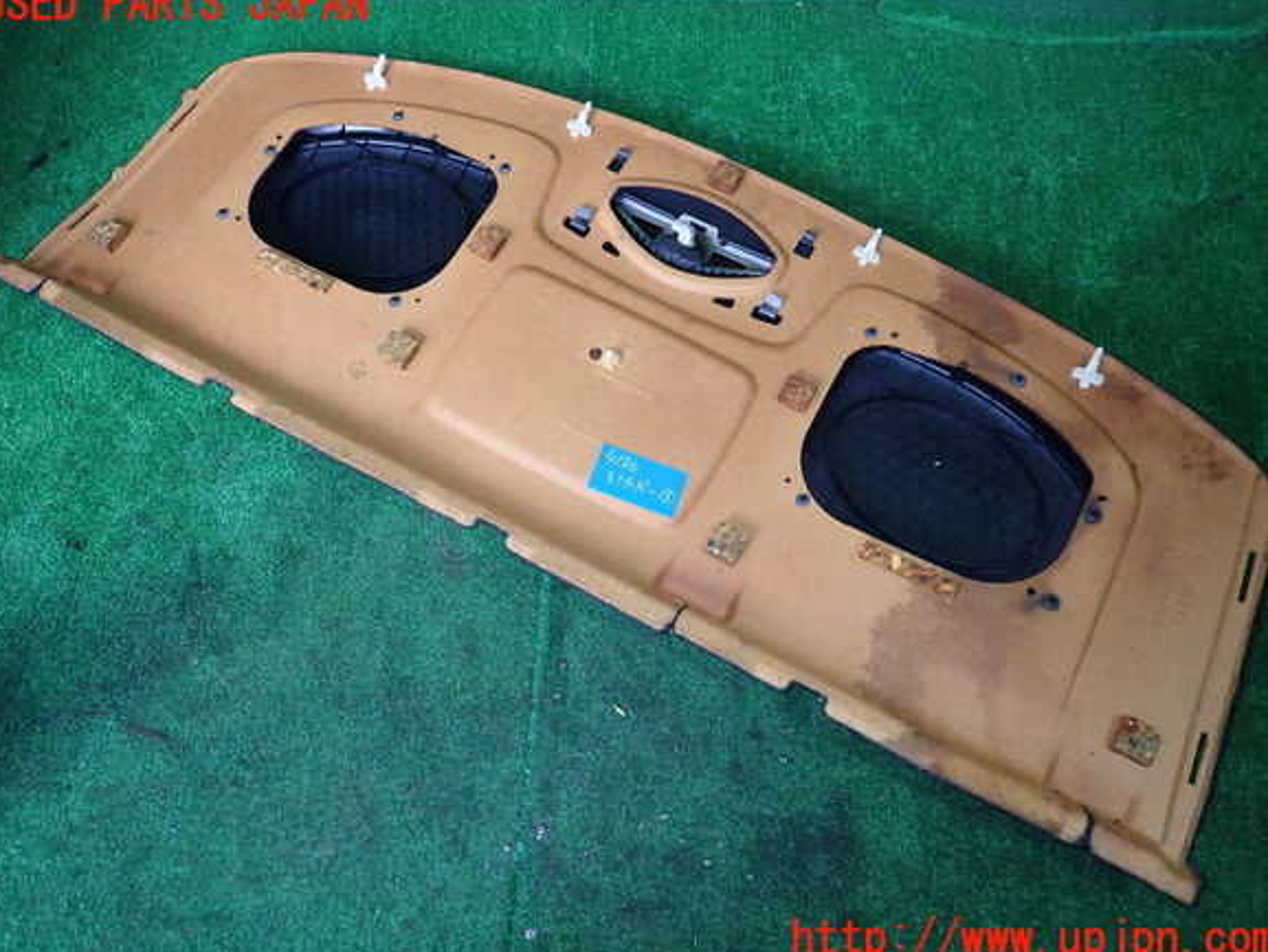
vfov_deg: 53.1
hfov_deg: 67.3
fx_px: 953
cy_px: 473
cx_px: 629
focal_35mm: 26
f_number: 2
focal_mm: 4.5
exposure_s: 1/30
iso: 200
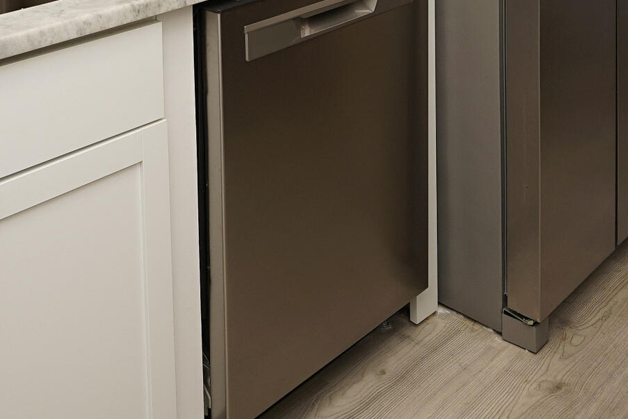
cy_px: -191
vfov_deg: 22.6
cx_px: 248
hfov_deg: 39.4
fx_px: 872
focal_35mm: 50
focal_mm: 10
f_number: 4.5
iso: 100
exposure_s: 1/60
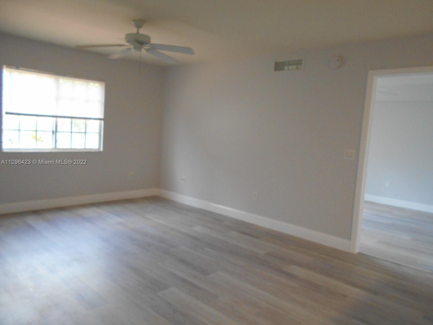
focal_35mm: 26
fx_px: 325
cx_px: 216
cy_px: 162
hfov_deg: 67.3
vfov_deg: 53.1
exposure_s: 1/50
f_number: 3.2
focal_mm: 4.6
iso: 400
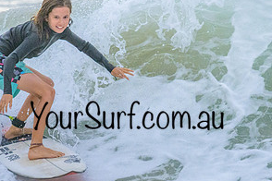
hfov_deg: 1.1
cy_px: 84
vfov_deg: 0.8
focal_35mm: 1831
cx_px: 166
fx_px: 13833
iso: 4000
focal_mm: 800
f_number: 11
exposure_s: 1/2000
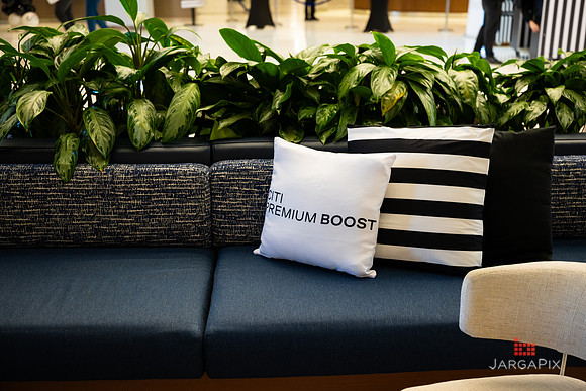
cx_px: 298
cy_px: 198
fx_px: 686
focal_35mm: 42
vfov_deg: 31.8
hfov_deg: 46.2
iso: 1600
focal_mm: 41
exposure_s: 1/320
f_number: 3.2
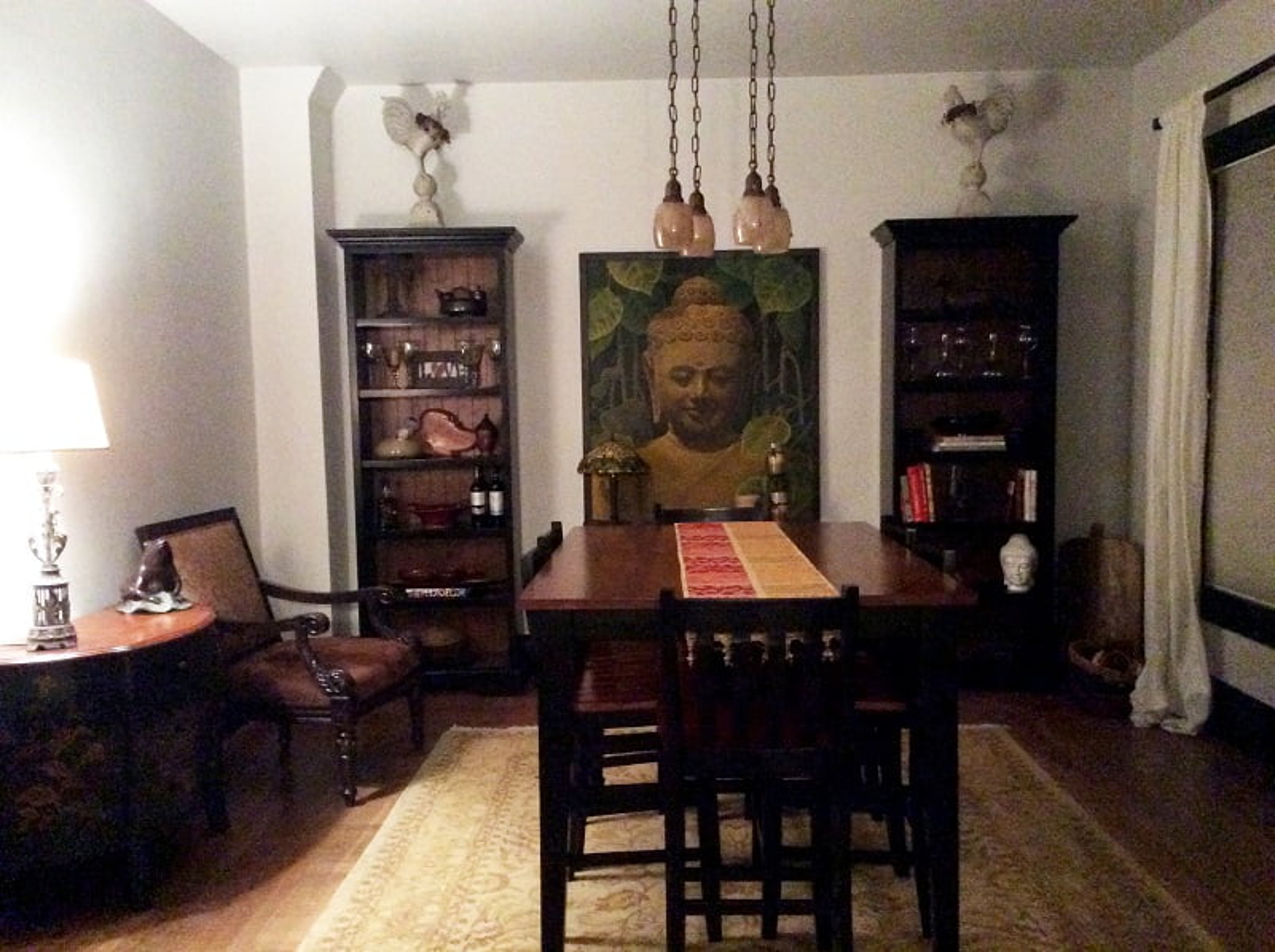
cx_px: 638
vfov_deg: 44.0
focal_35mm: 32
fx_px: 1177
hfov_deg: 56.9
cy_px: 476
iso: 640
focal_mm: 3.3
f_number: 2.4
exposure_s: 1/15
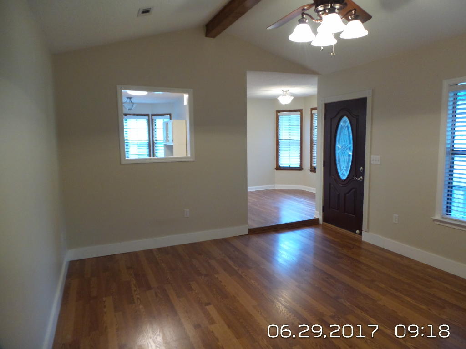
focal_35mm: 23
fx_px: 310
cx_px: 233
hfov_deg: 73.9
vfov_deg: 58.9
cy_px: 174
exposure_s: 1/30
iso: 400
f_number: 2.8
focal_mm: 4.1
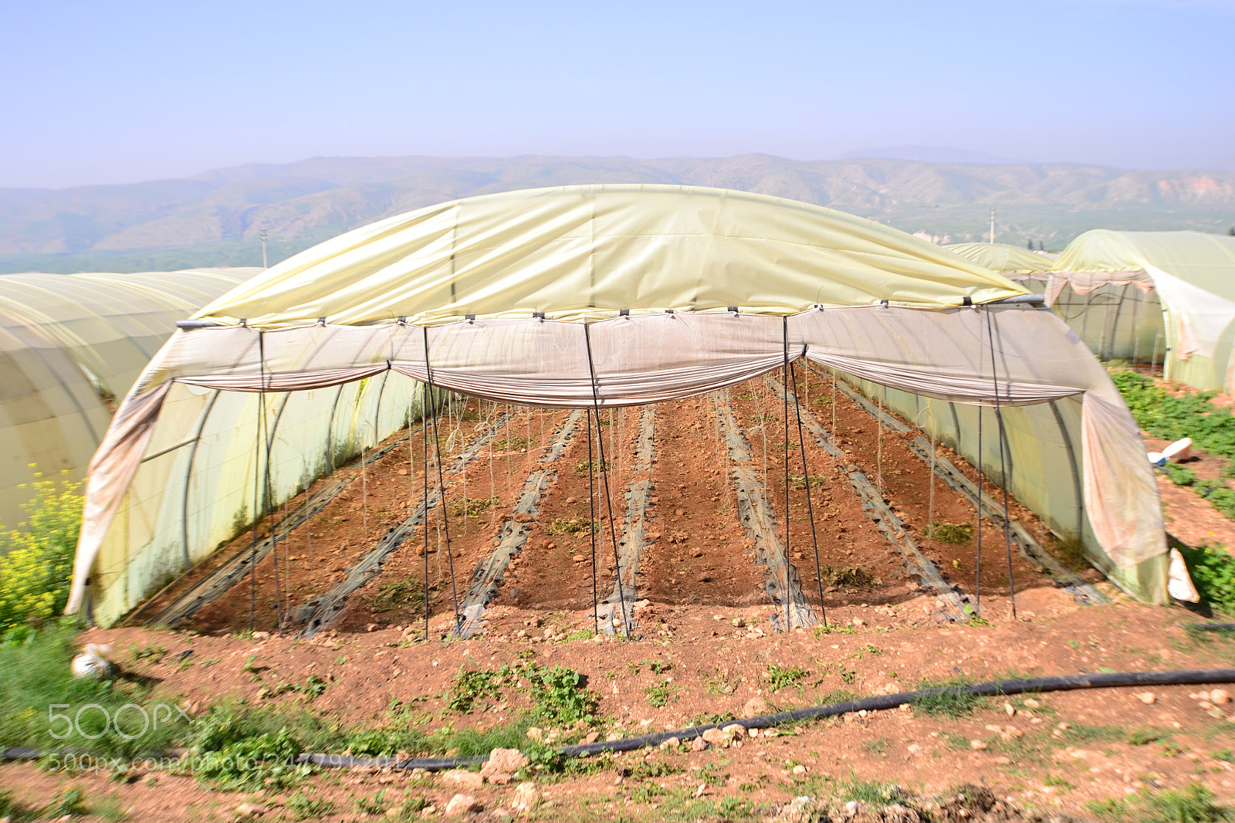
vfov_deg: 31.9
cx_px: 618
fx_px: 1440
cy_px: 412
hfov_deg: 46.4
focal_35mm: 42
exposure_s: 1/400
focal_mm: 28
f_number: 4.5
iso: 100
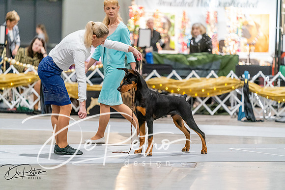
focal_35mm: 200
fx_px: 1584
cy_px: 95
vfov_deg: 6.9
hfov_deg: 10.3
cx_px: 142
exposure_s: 1/250
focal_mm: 200
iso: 5000
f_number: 2.8
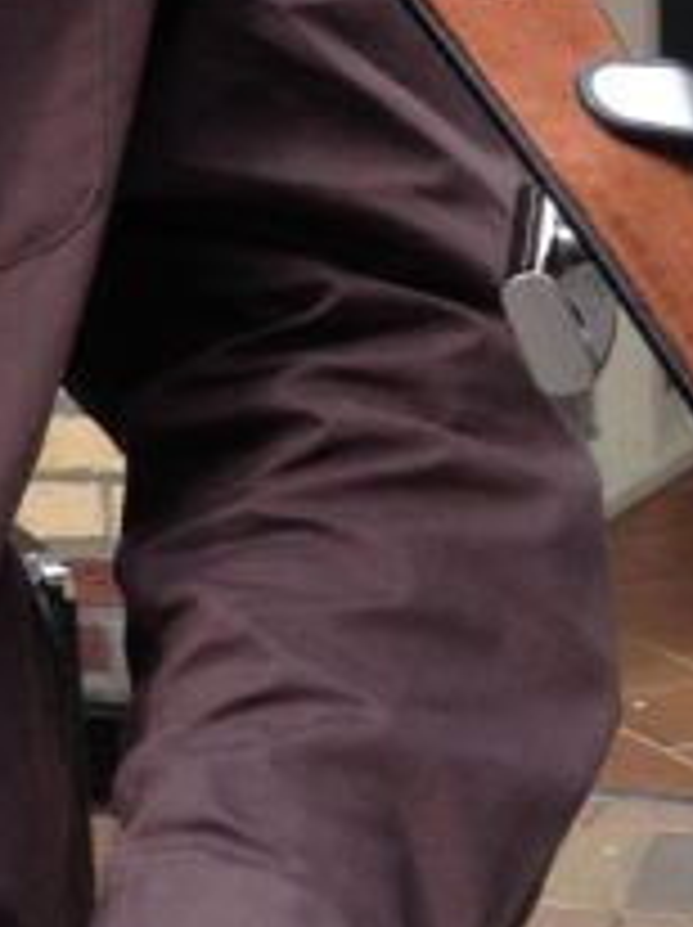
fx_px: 4654
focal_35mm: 174
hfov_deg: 8.0
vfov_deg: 11.3
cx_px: -846
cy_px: 81
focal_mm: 4.28
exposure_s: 1/394
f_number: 2.4
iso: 50
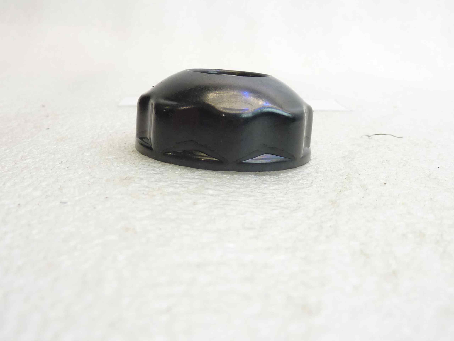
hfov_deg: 49.0
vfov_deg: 37.7
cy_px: 170
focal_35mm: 38
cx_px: 227
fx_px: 498
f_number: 3.3
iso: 80
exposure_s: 1/20
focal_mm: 4.4
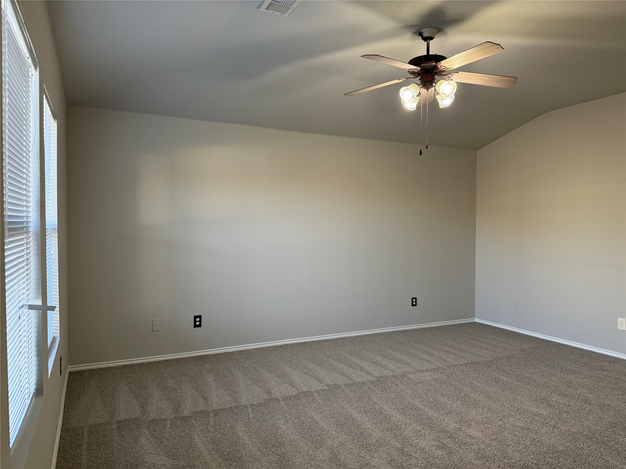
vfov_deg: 56.8
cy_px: 234
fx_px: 434
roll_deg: +0.0
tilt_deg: -0.6
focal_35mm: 24
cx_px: 313
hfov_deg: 71.6
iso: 250
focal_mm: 6.76
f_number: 1.78
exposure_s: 1/120
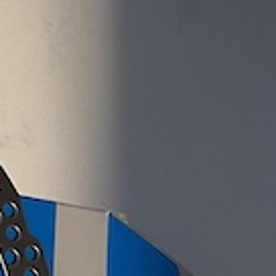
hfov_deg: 12.0
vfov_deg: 11.8
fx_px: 1218
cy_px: 524
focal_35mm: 135
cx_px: -213
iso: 200
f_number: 1.6
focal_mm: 4.2
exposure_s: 1/60
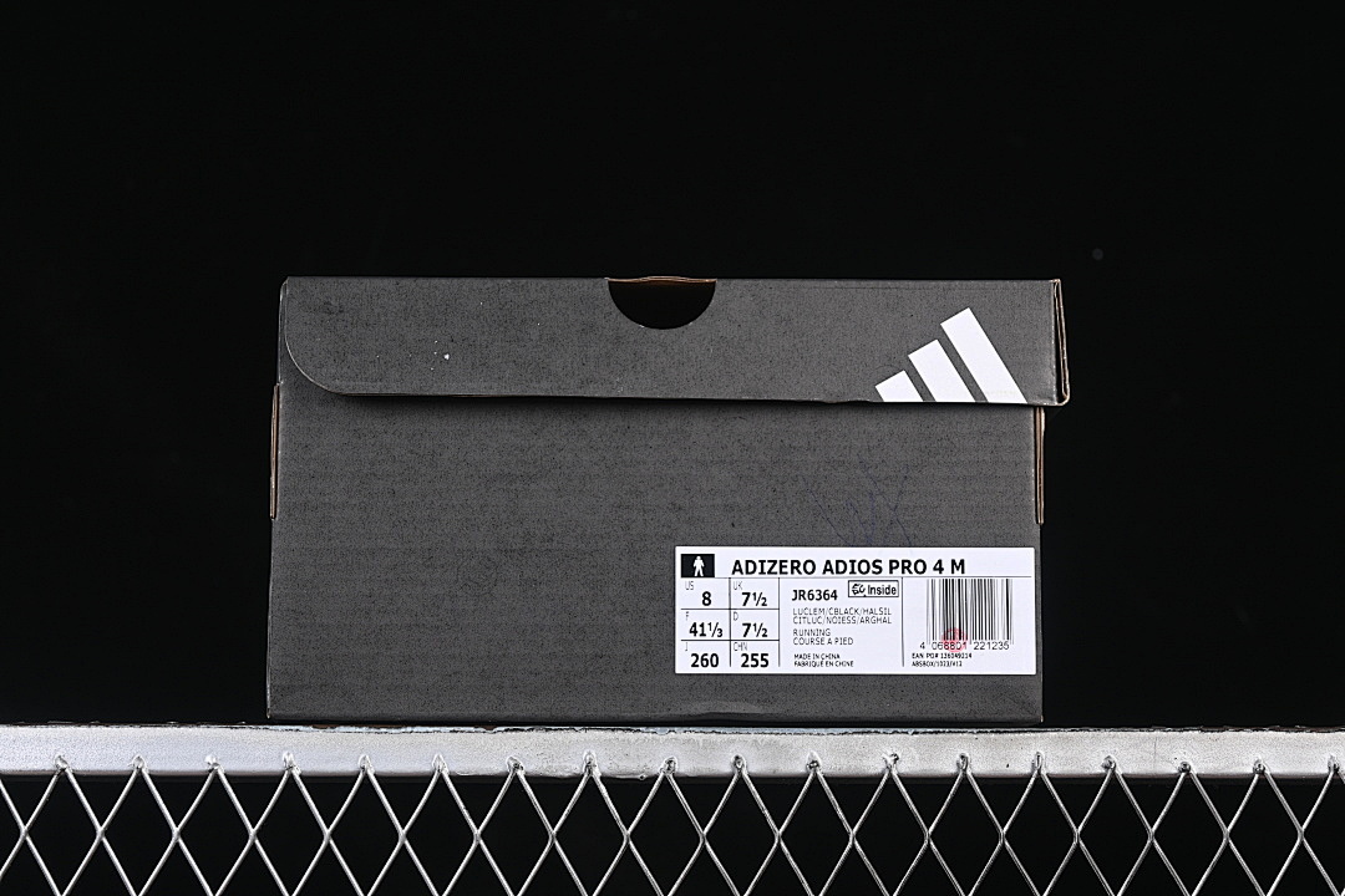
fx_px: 2802
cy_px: 448
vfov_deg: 18.2
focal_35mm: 75
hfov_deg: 27.0
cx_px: 672
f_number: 6.3
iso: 160
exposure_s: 1/60
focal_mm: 50
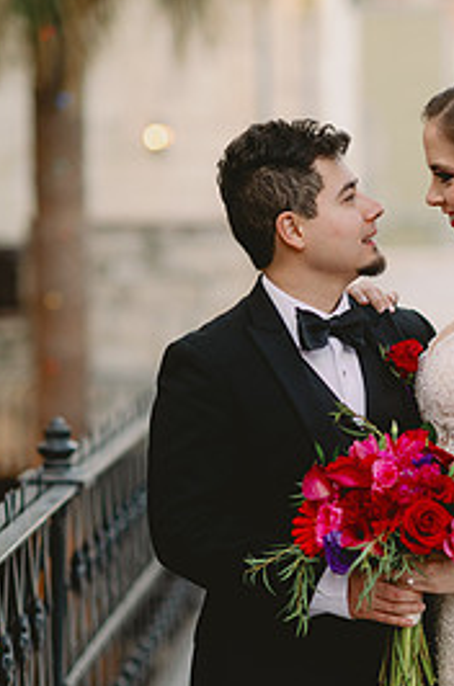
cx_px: 370
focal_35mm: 144
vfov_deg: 14.2
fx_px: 2738
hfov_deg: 9.5
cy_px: 539
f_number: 2.2
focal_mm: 85
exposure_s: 1/400
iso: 500
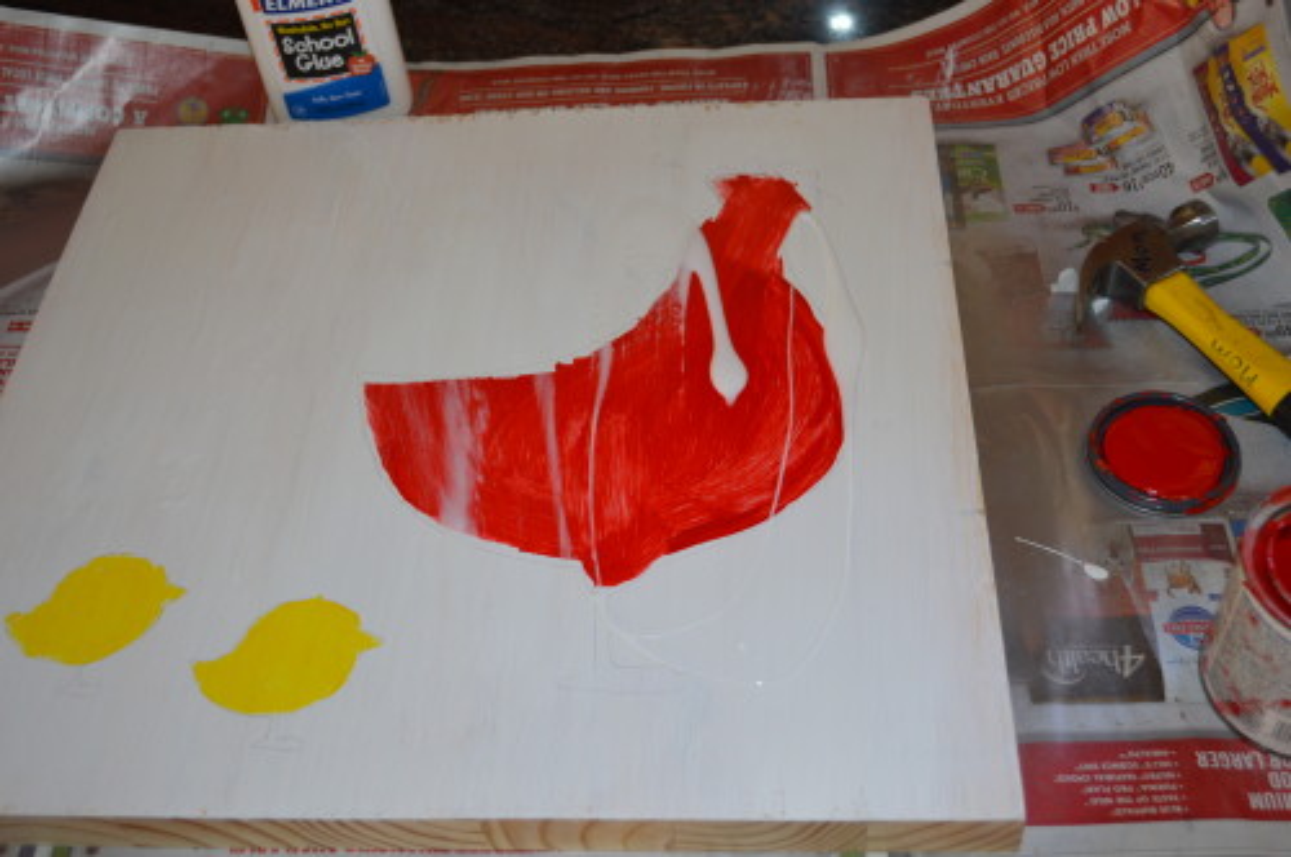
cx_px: 646
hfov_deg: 49.6
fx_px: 1397
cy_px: 428
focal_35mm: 39
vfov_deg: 34.1
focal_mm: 26
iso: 500
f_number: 4.2
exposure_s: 1/60
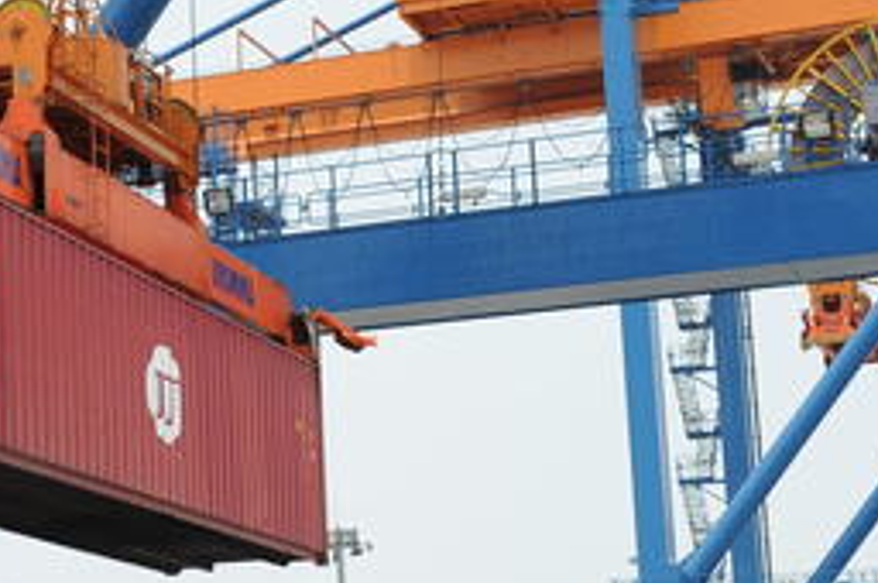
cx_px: -7
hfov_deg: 18.6
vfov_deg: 12.8
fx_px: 2606
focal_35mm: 107
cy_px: 269
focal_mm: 38
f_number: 8
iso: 320
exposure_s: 1/640
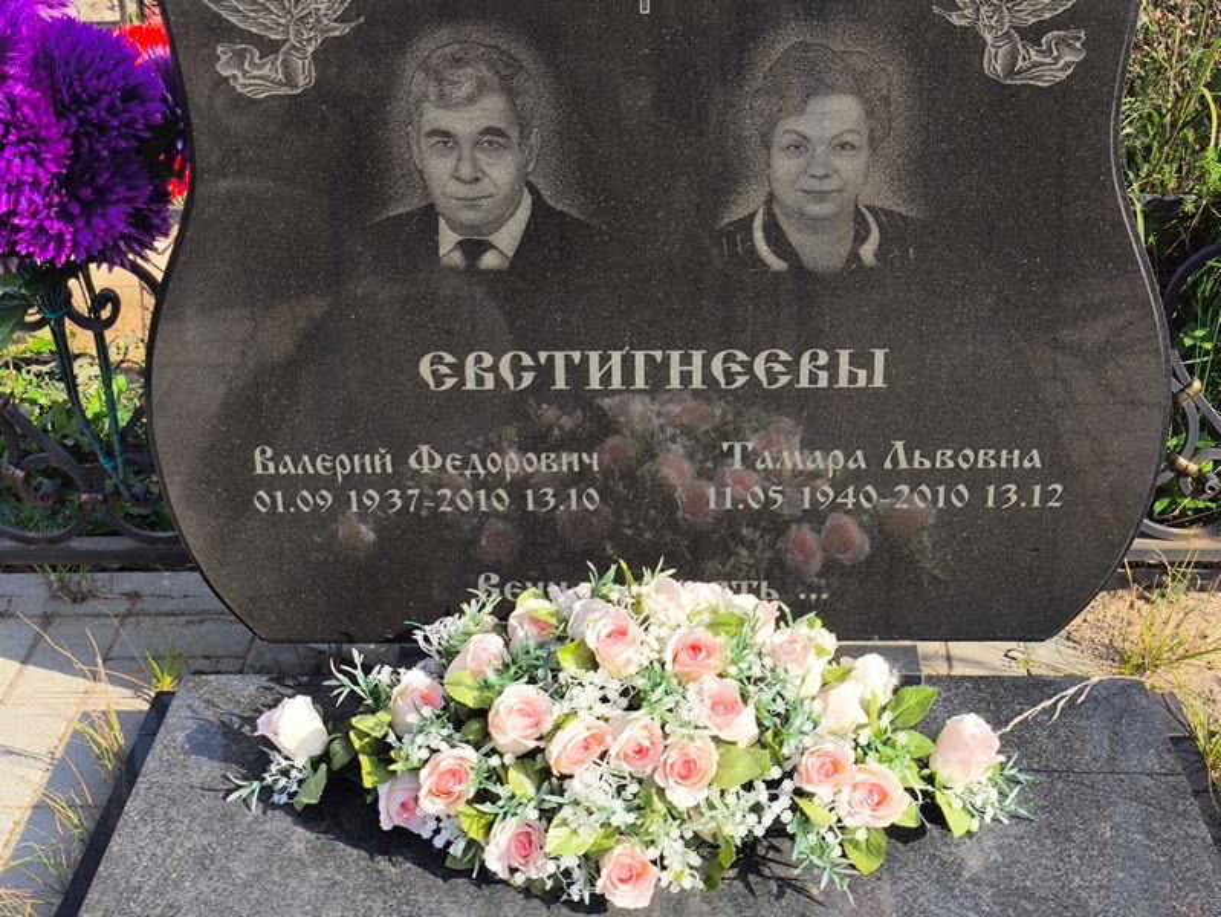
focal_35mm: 50
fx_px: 1764
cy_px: 458
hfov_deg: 38.2
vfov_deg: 29.1
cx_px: 610
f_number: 1.7
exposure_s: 1/1297
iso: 50
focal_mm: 4.71
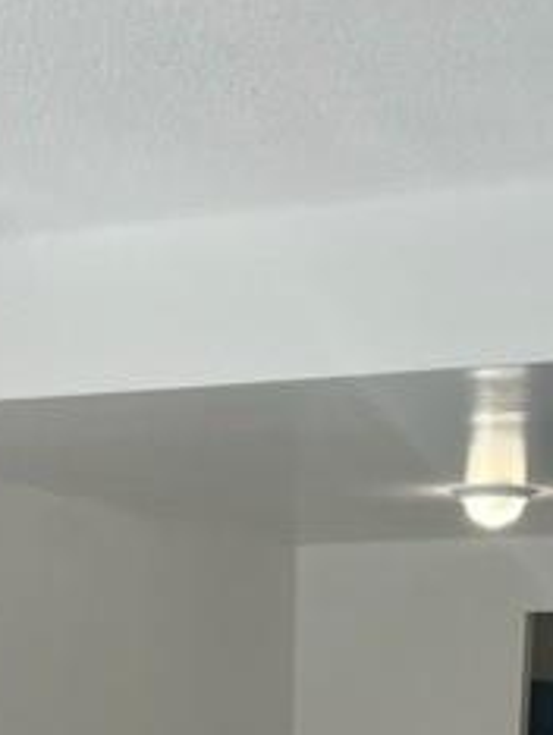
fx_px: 1510
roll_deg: -0.5
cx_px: 305
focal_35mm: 71
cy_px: 949
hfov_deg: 20.8
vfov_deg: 24.1
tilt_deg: -9.3
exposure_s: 1/163
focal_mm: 5.7
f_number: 1.5
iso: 64
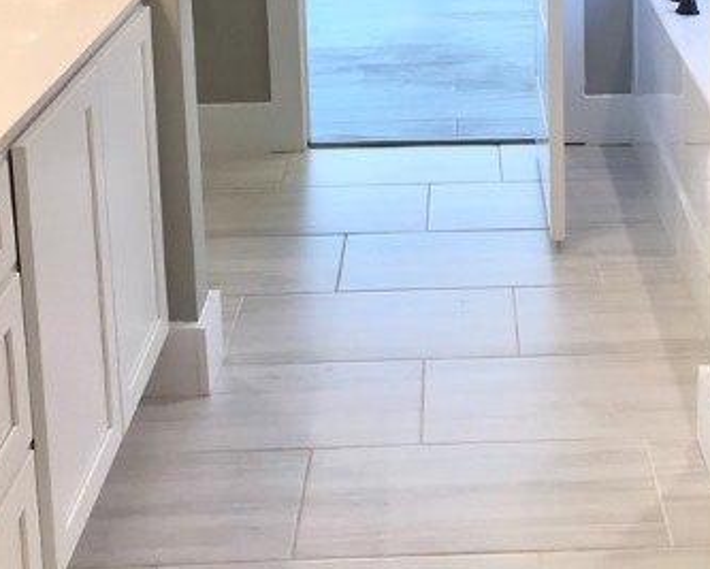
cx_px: 486
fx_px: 1325
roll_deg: +2.1
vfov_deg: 22.4
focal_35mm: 63
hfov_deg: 29.7
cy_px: -111
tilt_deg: -8.3
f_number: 1.8
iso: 25
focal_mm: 3.99
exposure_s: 1/60
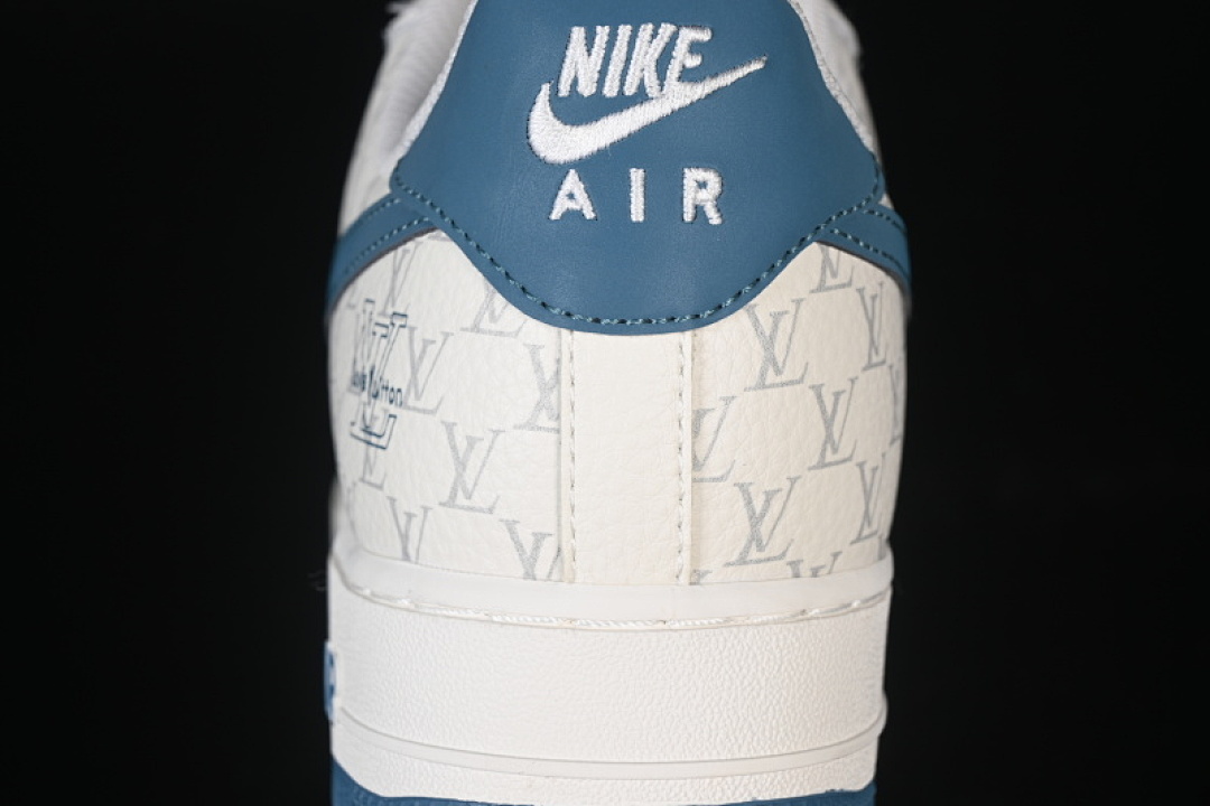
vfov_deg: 18.2
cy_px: 403
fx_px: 2521
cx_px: 605
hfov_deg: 27.0
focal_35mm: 75
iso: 160
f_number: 7.1
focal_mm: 50
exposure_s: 1/100
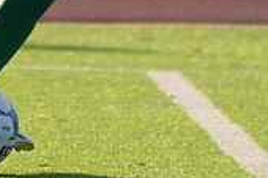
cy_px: -216
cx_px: -96
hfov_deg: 0.9
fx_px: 17284
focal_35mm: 2324
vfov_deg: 0.6
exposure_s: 1/1250
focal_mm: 400
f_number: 5.6
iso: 400
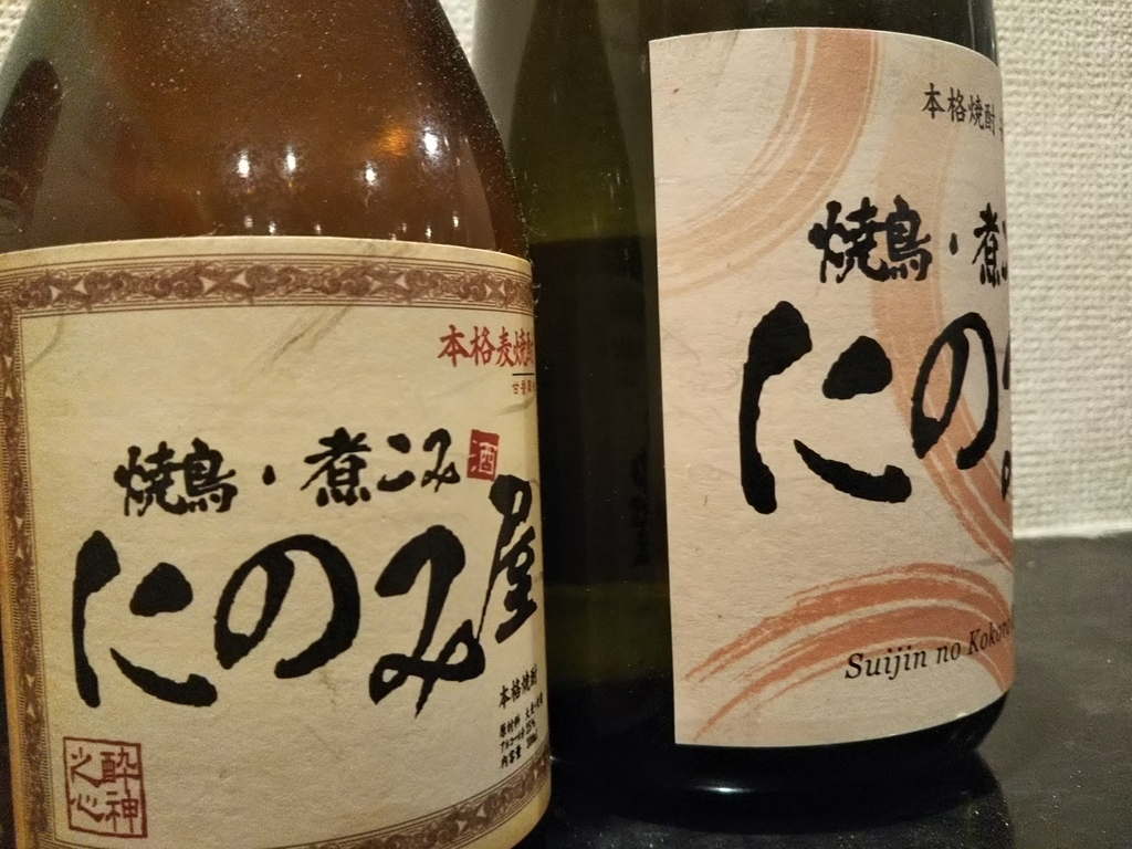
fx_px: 981
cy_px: 424
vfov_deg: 46.8
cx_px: 566
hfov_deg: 60.0
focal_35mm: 30
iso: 250
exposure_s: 1/30
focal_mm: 4
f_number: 2.2
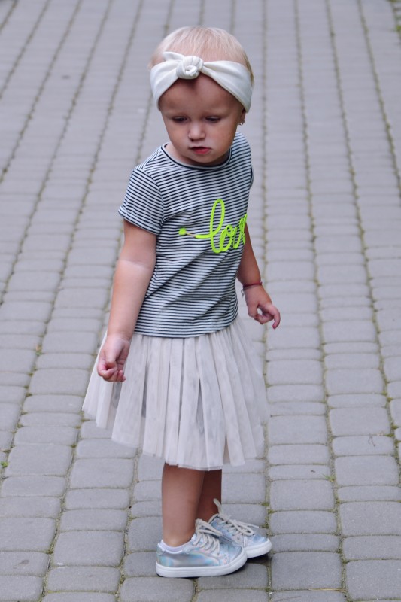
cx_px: 200
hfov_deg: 9.9
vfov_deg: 14.9
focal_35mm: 138
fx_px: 2307
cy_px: 301
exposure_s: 1/125
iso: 140
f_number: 5.6
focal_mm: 92
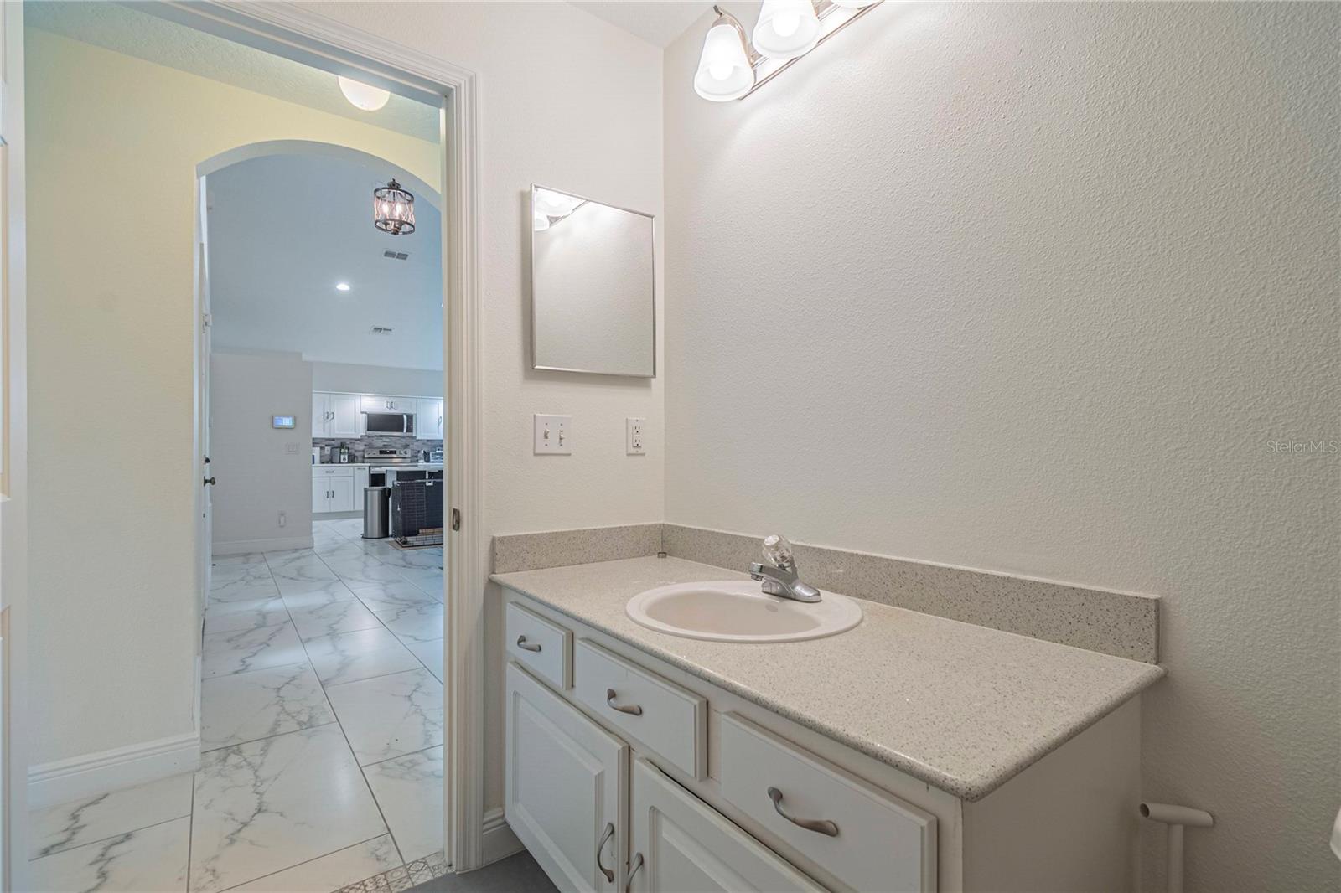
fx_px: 559
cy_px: 446
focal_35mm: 15
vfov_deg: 77.3
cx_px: 670
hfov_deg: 100.4
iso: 320
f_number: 7.1
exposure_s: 1/100
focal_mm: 10
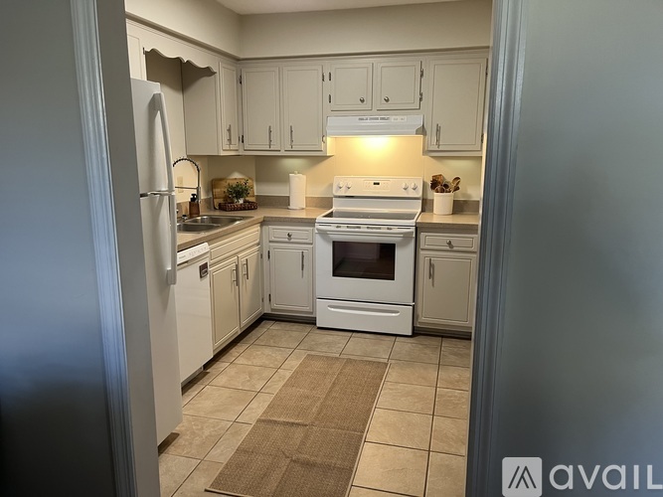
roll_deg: +0.8
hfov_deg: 67.3
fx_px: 498
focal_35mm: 26
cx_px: 332
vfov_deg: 53.0
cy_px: 248
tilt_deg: -12.3
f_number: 1.6
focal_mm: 5.1
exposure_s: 1/60
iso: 200
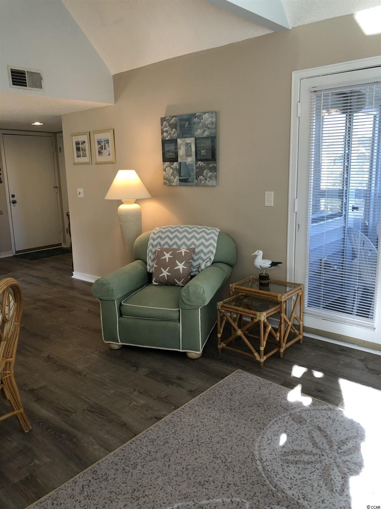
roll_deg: +2.0
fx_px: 411
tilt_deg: -9.7
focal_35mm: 28
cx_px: 190
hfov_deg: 49.7
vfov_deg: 63.4
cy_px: 254
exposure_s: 1/40
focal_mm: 4
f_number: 1.8
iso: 25
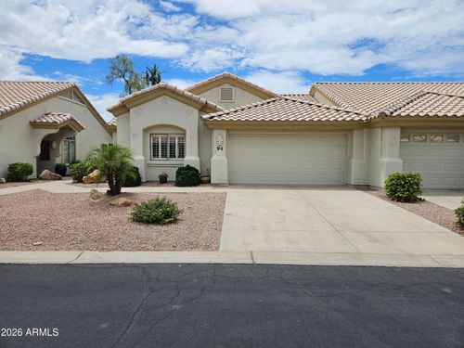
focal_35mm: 23
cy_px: 174
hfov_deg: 73.9
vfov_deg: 58.9
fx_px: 308
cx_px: 232
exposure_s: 1/3707
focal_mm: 5.4
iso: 25
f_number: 1.8
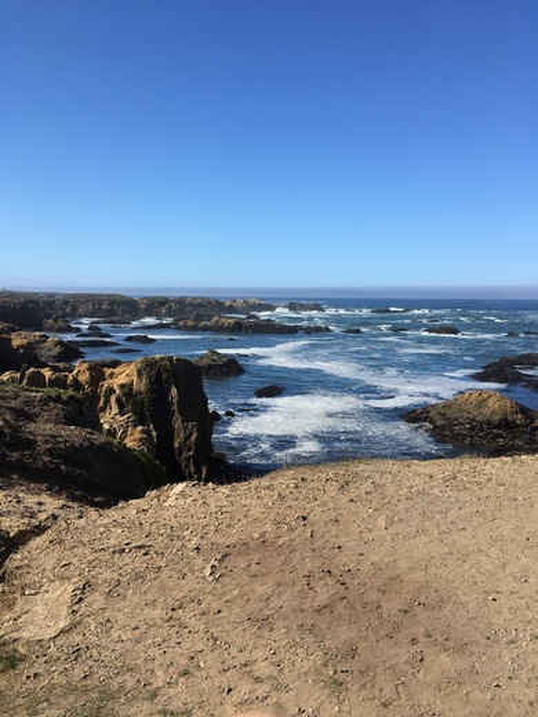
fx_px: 601
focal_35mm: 29
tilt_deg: -4.7
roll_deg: +0.8
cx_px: 269
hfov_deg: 48.2
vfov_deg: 61.7
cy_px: 358
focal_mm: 4.15
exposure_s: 1/2137
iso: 25
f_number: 2.2
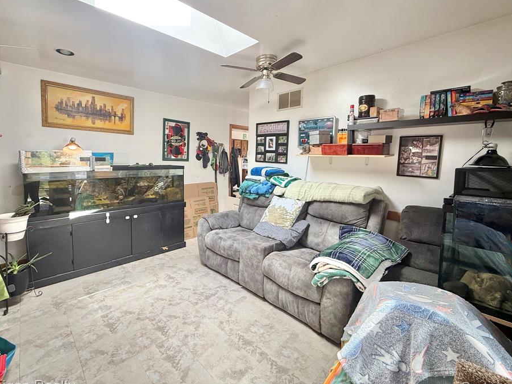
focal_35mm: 16
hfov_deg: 94.1
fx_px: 237
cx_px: 227
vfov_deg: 78.0
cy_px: 177
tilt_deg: -3.7
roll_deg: -0.8
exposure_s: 1/99
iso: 200
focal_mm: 2.22
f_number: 2.2
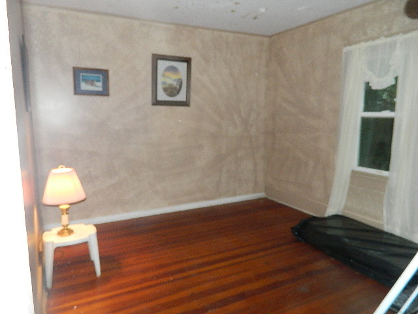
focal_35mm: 25
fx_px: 302
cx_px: 209
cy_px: 157
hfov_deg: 69.4
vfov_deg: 54.9
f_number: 3.1
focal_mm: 4.5
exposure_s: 1/30
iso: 220
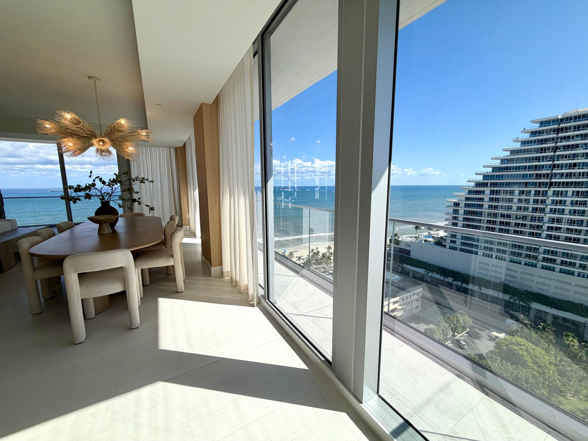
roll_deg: +1.1
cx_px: 294
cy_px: 220
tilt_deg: -9.3
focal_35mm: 14
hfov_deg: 102.1
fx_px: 238
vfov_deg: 85.7
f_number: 2.2
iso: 40
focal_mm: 2.22
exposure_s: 1/751
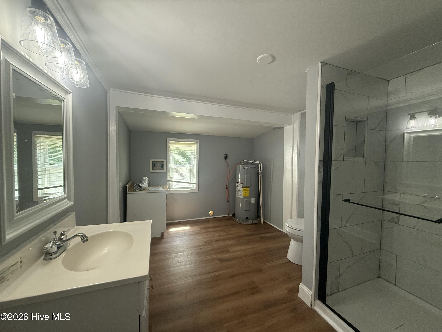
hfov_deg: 102.1
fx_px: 179
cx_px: 221
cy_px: 166
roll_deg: -0.8
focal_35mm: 14
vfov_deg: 85.7
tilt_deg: -2.5
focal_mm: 2.22
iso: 320
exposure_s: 1/120
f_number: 2.2
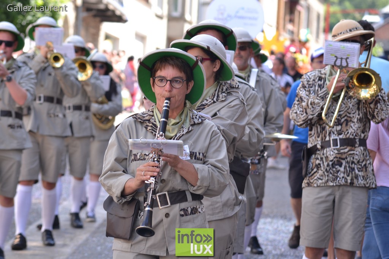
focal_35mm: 188
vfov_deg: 7.3
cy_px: 130
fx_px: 2026
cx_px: 194
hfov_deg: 11.0
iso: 200
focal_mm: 125
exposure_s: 1/125
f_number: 5.6
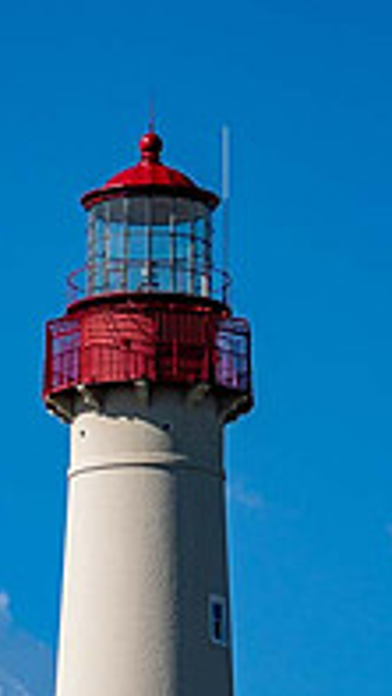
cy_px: 682
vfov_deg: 6.5
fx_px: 6072
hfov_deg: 3.7
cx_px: -109
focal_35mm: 329
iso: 200
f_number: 6.3
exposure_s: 1/1600
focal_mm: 66
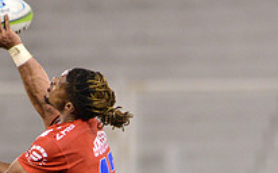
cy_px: 287
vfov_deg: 1.4
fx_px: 7087
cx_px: 89
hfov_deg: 2.2
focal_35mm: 937
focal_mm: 420
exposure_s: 1/640
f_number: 4
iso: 4500
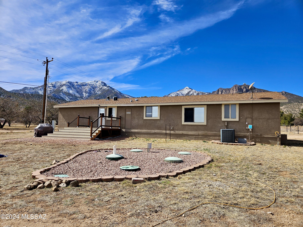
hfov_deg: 73.9
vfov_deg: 58.9
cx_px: 152
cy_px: 114
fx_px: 201
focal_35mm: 23
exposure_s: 1/2371
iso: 25
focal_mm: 5.4
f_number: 1.8
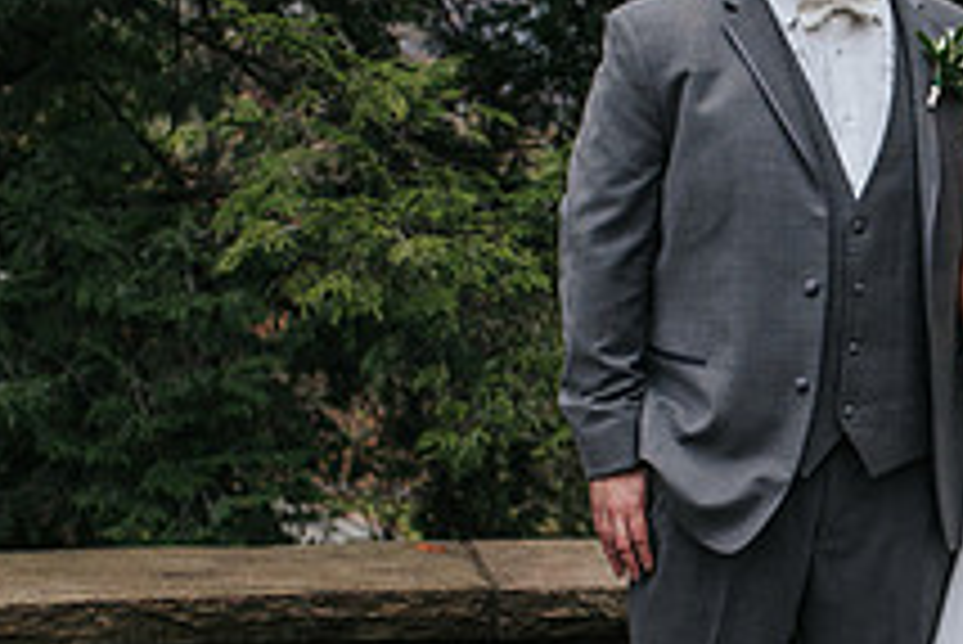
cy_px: 419
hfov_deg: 17.6
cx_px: 1053
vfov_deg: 12.2
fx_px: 2998
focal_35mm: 112
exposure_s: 1/320
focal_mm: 35
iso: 800
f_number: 3.2
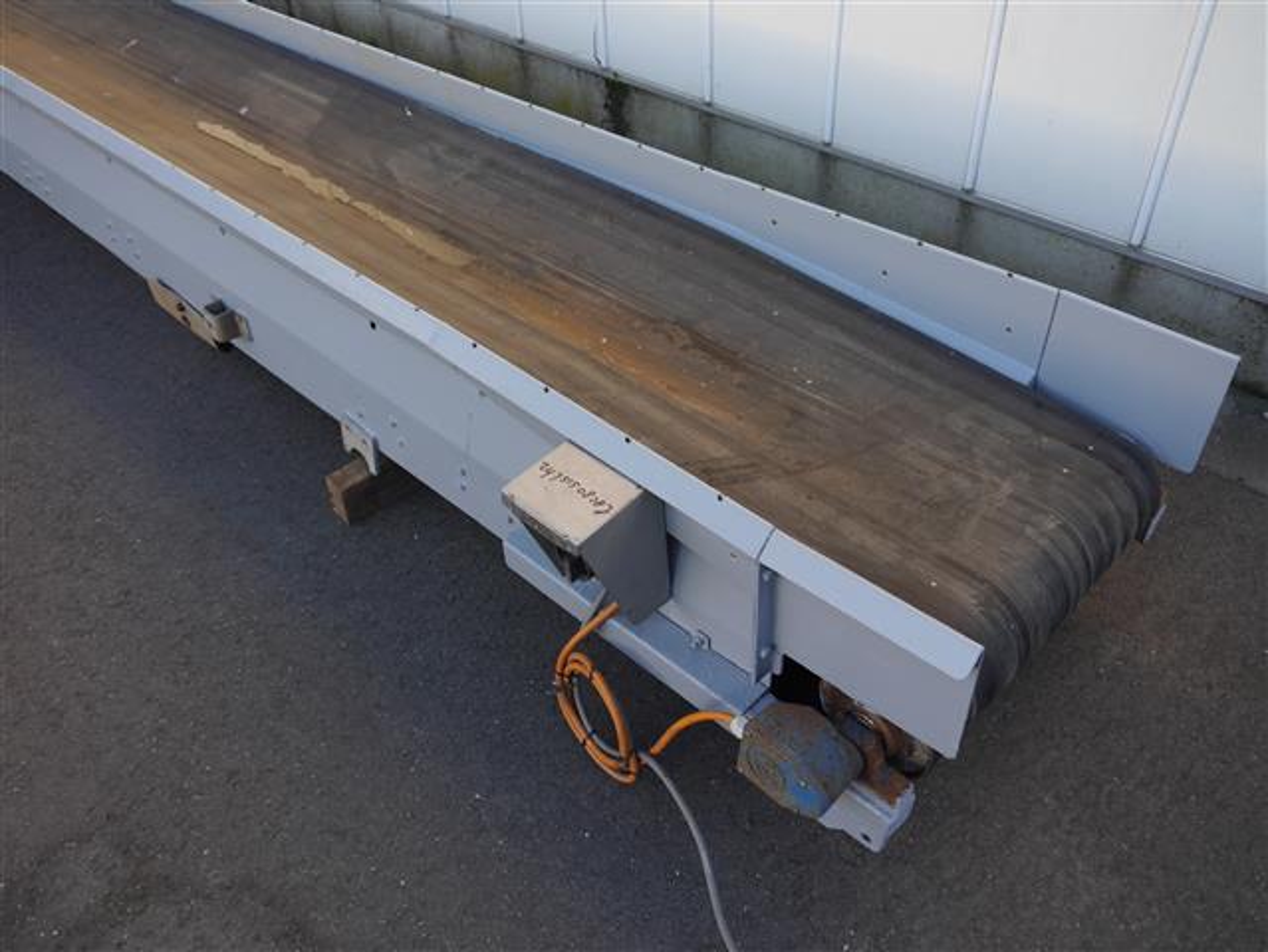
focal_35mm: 28
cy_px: 476
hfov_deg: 63.4
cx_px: 634
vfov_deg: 49.8
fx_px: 1026
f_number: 4
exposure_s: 1/100
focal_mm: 14
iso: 160
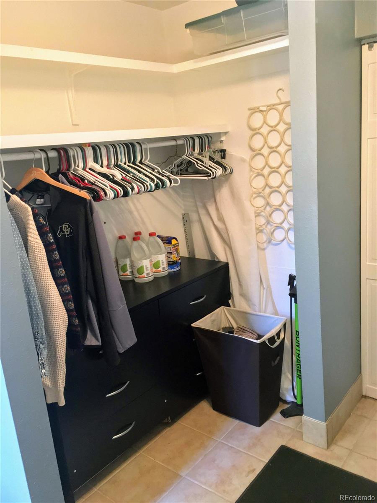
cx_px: 188
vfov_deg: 61.7
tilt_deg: -14.8
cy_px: 252
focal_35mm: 29
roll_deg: +6.6
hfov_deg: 48.2
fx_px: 421
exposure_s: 1/20
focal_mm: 4.15
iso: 200
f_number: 2.2
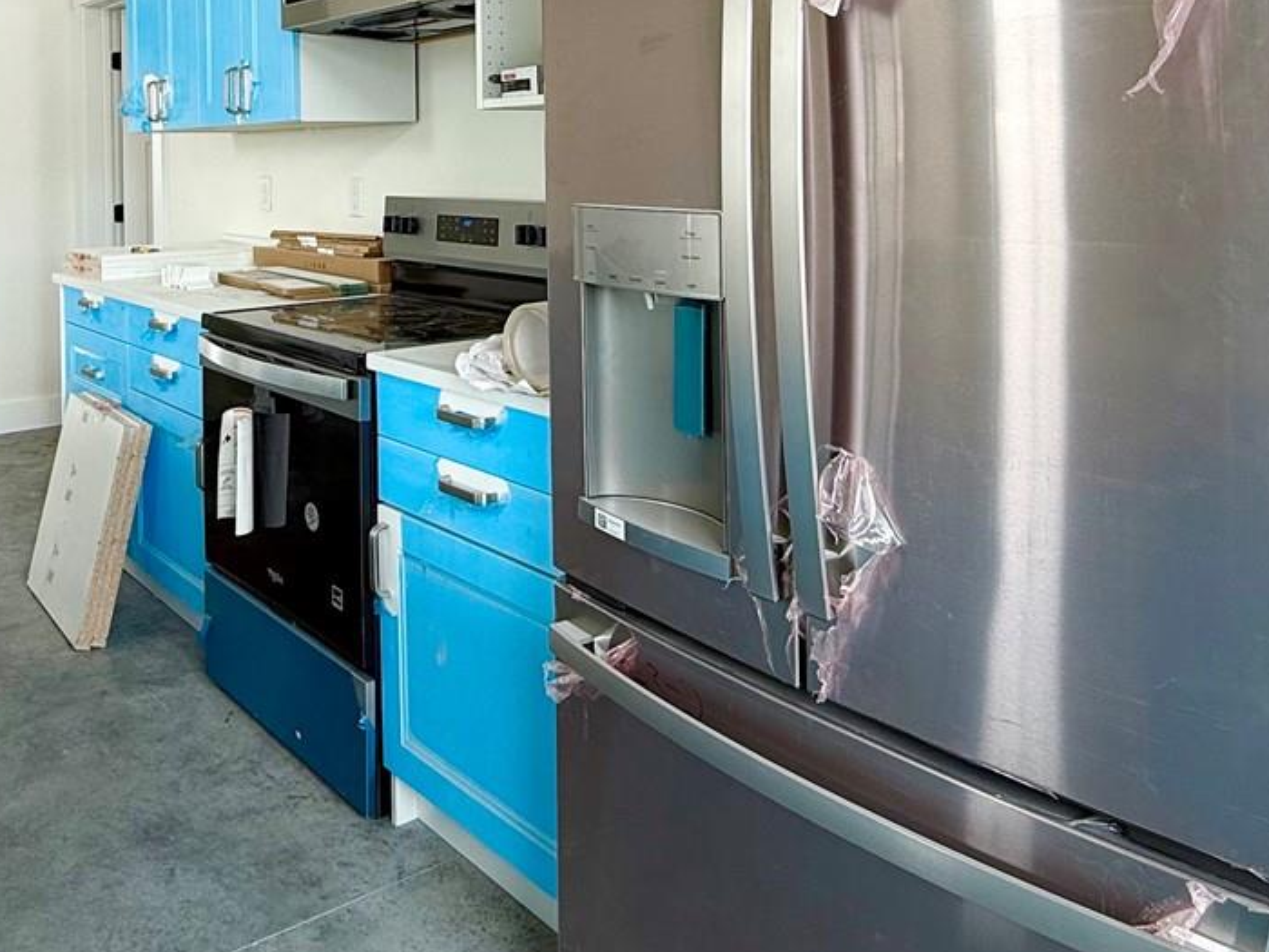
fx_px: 1173
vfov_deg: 41.7
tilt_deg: +0.9
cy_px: 152
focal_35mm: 32
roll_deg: +1.1
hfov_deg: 55.5
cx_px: 412
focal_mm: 2.22
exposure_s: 1/99
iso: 50
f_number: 2.2
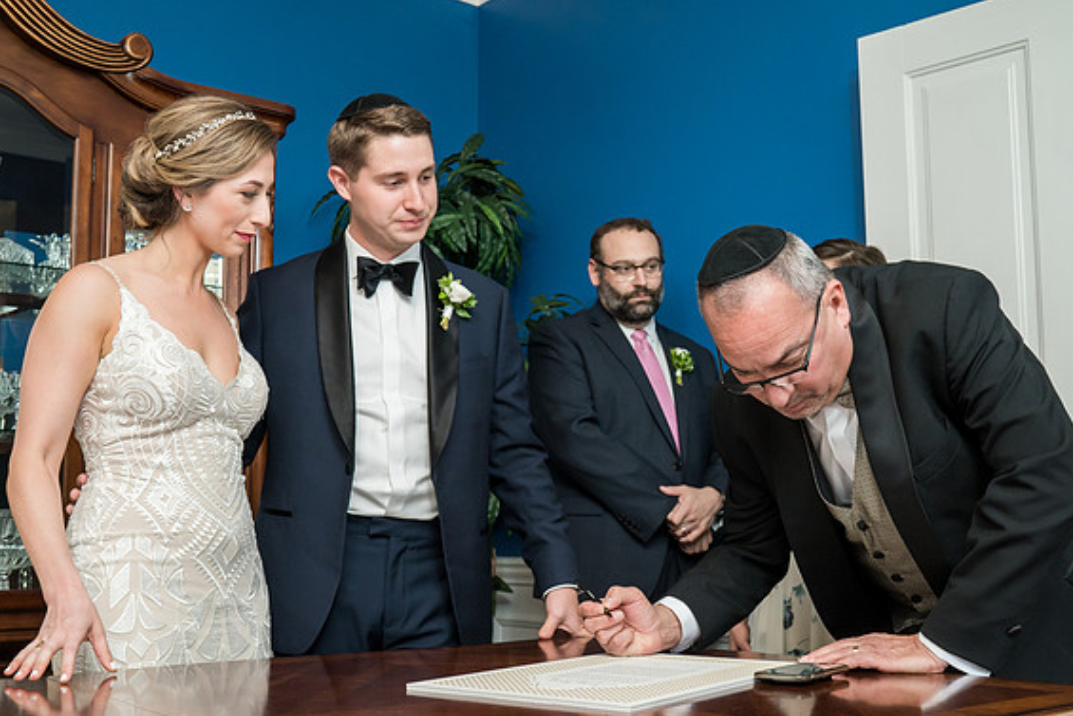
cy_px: 415
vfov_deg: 31.2
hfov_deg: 45.4
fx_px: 1282
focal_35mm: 43
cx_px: 543
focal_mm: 35
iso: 1600
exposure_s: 1/200
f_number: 5.6
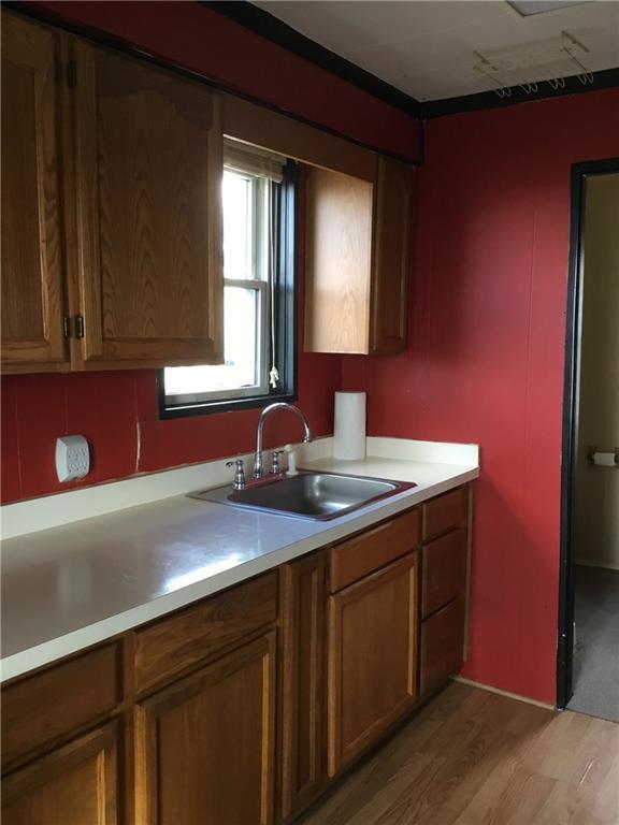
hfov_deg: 45.4
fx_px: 739
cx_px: 310
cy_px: 412
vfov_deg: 58.4
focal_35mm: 31
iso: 64
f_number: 2.4
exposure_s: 1/30
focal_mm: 3.3
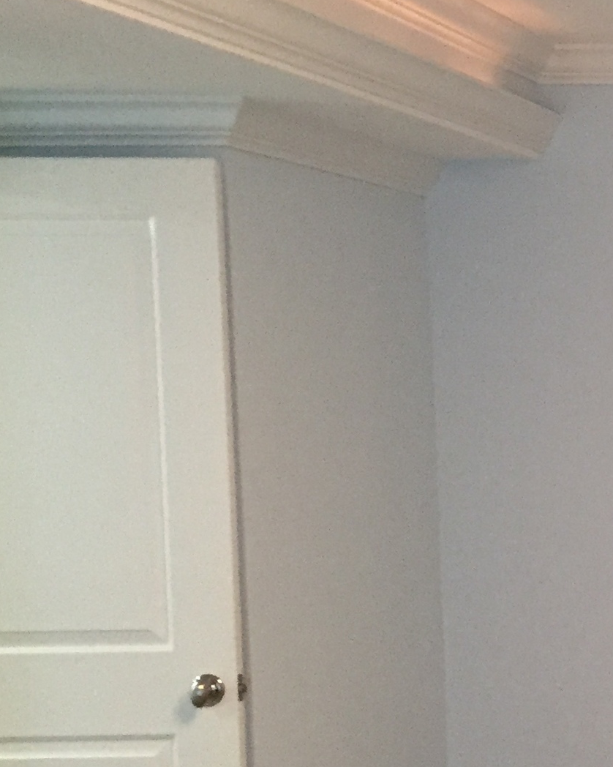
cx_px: 1045
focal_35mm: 83
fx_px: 1883
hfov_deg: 16.1
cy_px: 536
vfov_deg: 22.9
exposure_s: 1/30
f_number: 2.2
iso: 160
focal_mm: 4.15
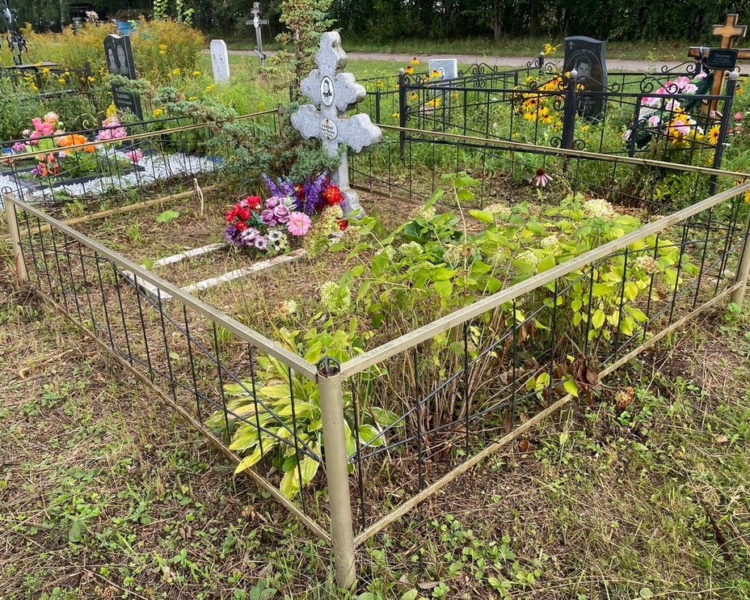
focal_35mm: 28
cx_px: 360
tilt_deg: -19.7
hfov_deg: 62.2
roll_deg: +1.6
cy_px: 298
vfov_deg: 51.5
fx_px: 621
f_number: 1.8
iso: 32
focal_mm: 4.25
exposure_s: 1/565
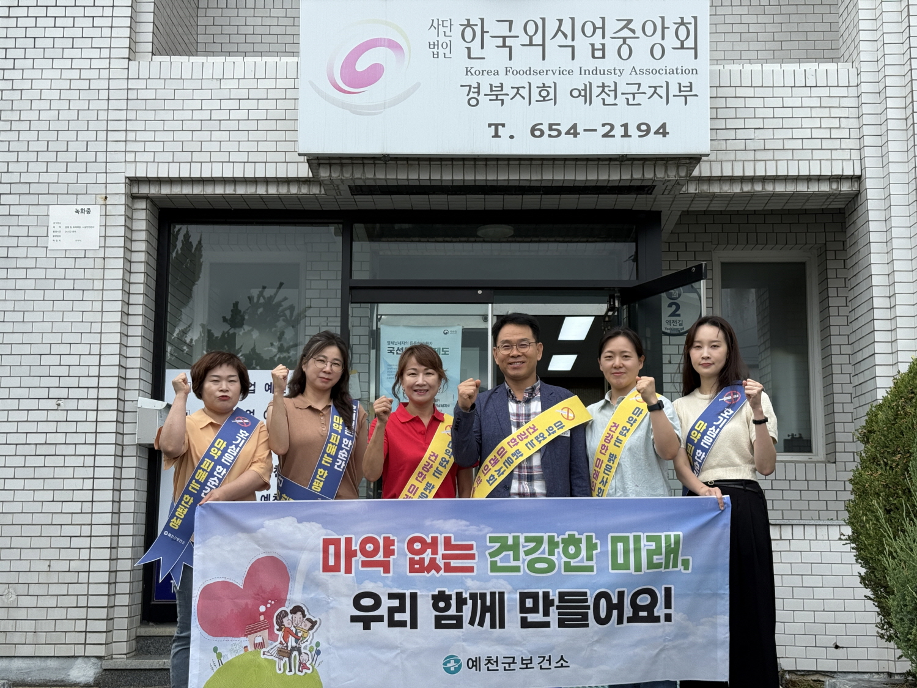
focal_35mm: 48
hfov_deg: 39.7
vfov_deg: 30.3
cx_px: 458
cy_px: 344
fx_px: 1272
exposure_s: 1/1203
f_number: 1.78
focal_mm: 6.76
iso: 64
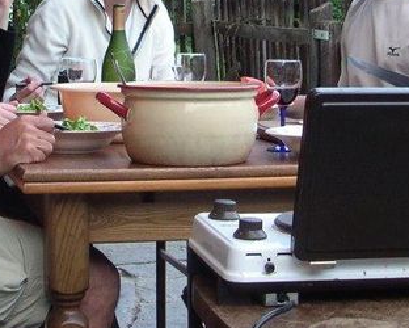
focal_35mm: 95
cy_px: 21
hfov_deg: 20.1
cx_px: 156
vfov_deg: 16.0
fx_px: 1151
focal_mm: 6
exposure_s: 1/25
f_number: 2.8
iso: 100
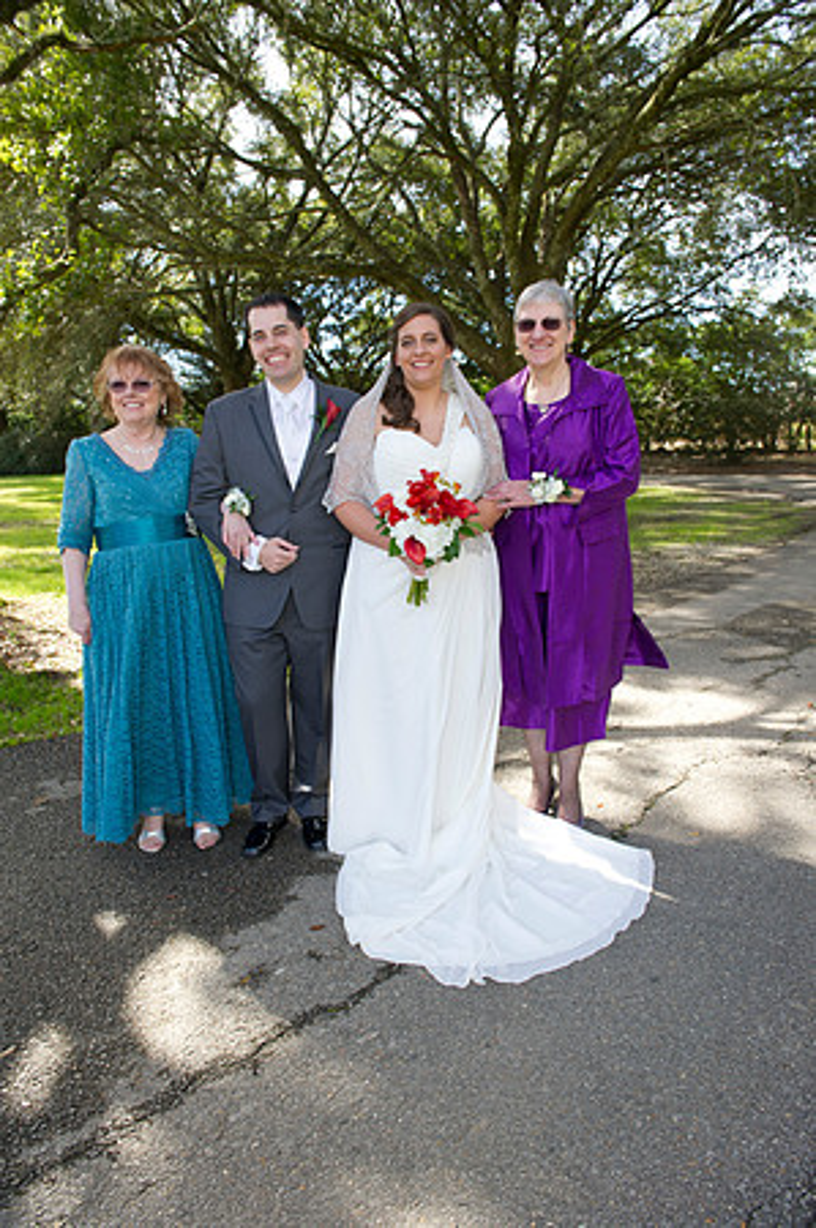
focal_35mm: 24
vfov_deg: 73.8
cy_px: 614
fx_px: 818
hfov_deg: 53.0
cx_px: 408
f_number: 5.6
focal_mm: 24
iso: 320
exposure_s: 1/200
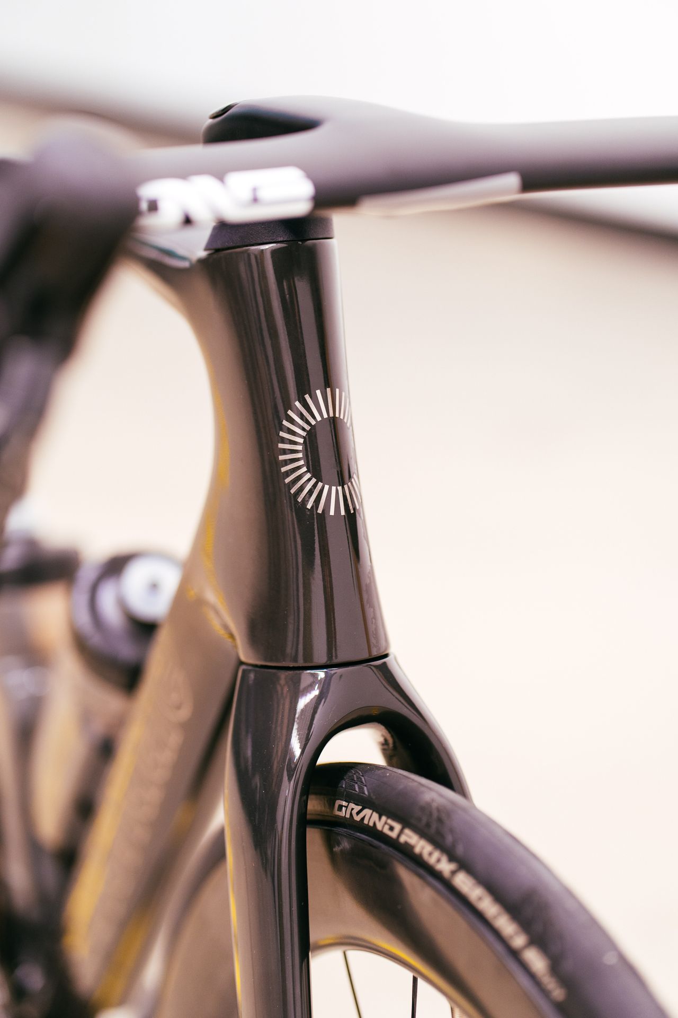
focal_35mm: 85
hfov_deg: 16.1
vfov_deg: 23.9
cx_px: 339
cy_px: 509
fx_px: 2401
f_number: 2.8
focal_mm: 85
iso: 1000
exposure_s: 1/100
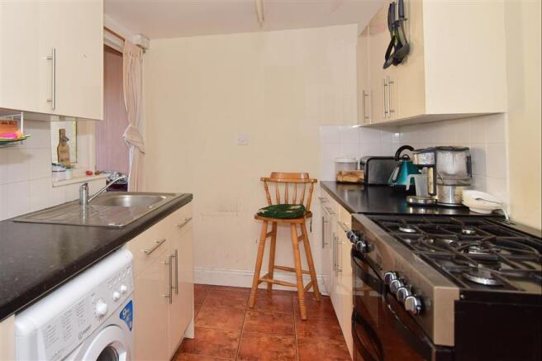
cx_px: 271
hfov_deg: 85.4
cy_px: 180
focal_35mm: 20
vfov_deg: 63.2
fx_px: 293
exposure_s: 1/60
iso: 400
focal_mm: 13
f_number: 5.6
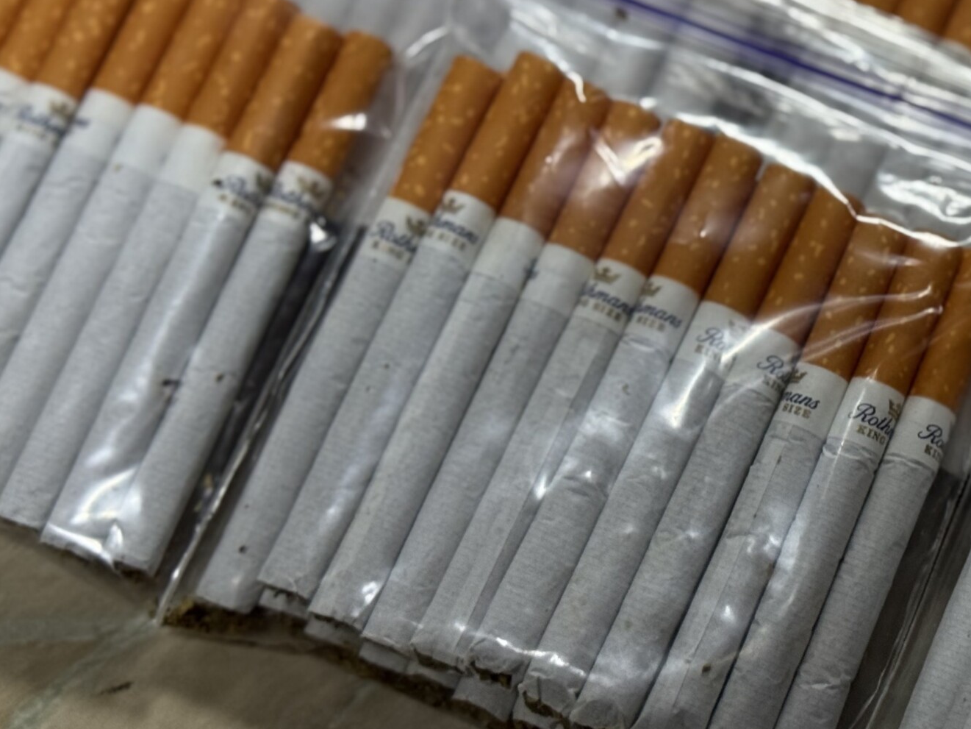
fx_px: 2609
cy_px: 216
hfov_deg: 20.6
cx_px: 916
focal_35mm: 93
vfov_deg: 15.8
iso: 100
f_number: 1.78
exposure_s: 1/50
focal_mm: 6.76
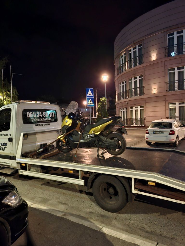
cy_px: 123
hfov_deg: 58.9
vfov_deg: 73.9
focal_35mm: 23
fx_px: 164
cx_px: 92
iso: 1250
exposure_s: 1/20
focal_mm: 5.54
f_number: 1.8
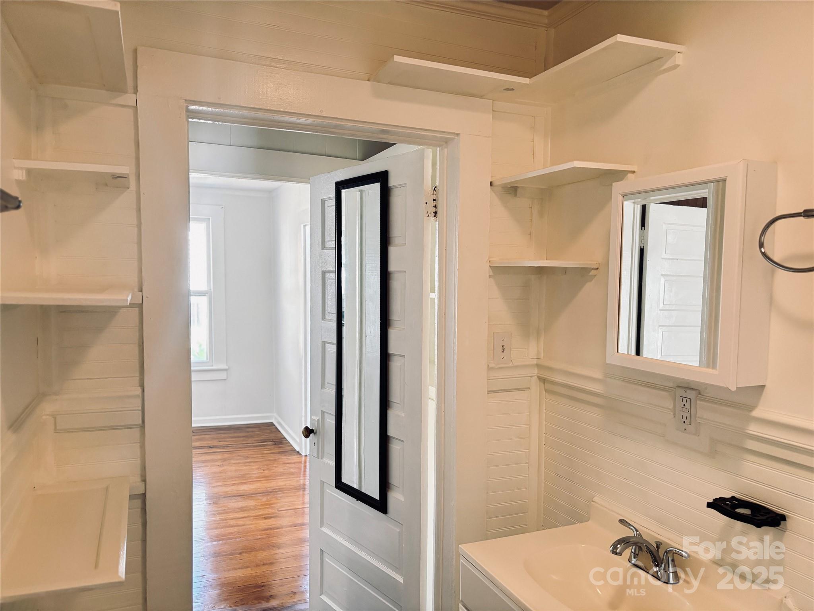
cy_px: 306
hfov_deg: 67.3
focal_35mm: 26
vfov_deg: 53.1
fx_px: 611
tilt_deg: -3.8
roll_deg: -0.8
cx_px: 407
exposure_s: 1/60
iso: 320
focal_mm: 5.96
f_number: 1.6
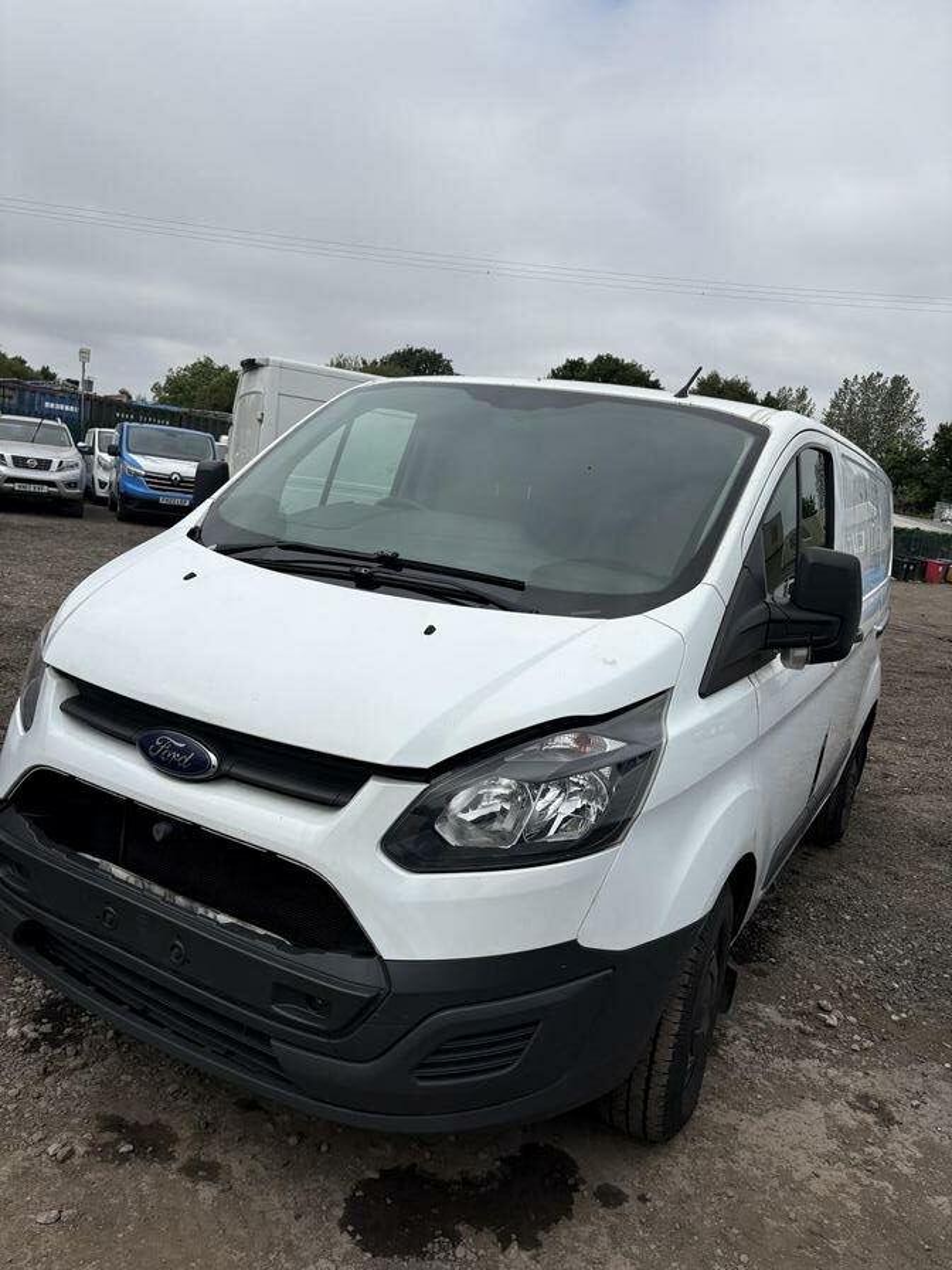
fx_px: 953
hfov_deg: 53.1
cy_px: 635
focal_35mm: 26
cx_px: 476
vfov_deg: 67.3
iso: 50
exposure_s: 1/5814
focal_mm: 5.96
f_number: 1.6
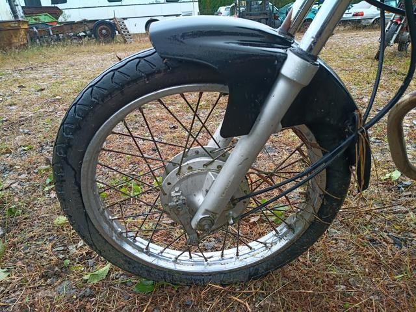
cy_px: 156
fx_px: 312
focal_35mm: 26
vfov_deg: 53.1
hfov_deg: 67.3
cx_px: 208
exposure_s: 1/168
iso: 143
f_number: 1.8
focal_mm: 4.81
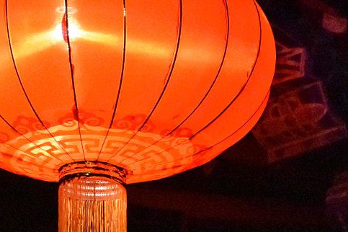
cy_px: 133
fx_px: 3170
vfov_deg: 4.2
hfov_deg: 6.3
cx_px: 227
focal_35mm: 328
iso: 25600
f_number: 5
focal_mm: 66
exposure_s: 1/160
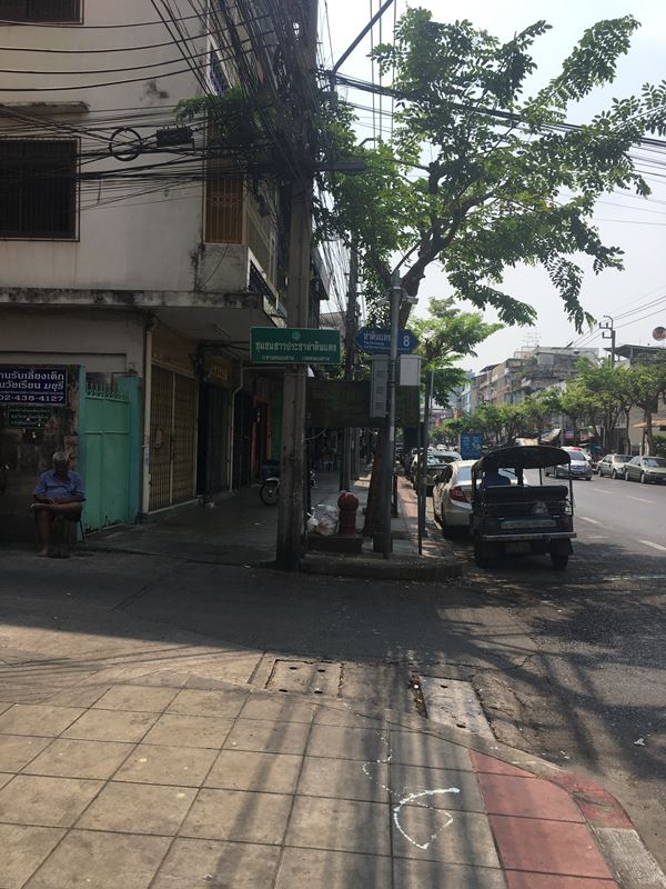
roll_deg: -1.5
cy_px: 444
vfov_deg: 61.7
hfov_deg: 48.2
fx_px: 744
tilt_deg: +1.2
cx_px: 333
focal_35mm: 29
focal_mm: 4.15
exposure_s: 1/1508
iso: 25
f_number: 2.2
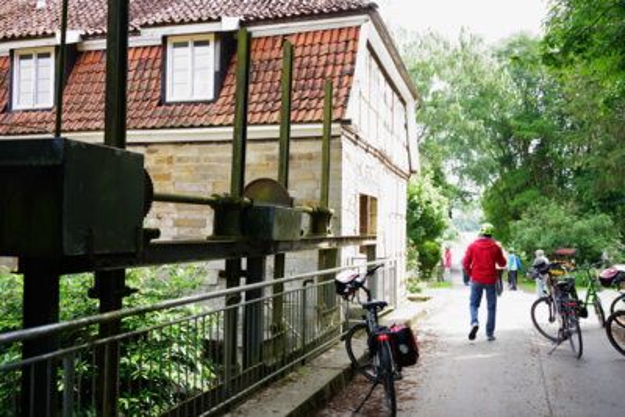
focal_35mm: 35
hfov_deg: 54.4
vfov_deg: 37.9
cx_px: 312
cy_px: 208
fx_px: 608
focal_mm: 35
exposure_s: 1/60
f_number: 5.6
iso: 250
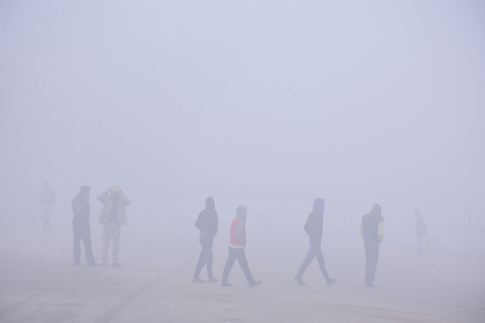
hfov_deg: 9.8
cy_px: 162
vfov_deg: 6.5
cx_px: 242
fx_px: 2829
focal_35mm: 210
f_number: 11
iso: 320
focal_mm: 140
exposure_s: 1/200
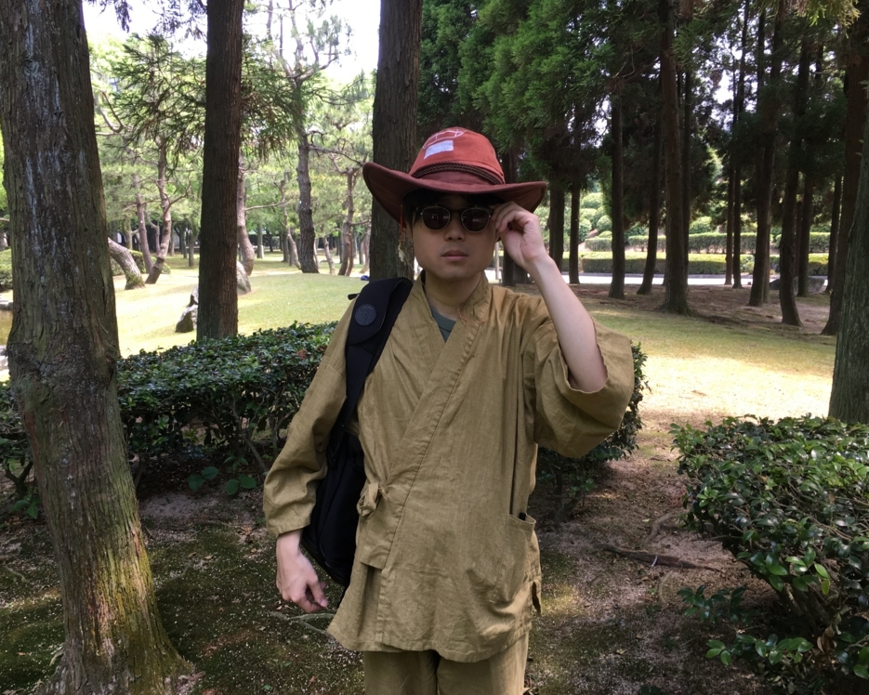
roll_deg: +1.0
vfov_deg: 47.1
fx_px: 797
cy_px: 355
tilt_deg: -8.3
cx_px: 423
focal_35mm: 31
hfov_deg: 57.2
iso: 32
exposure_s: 1/120
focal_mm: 4.15
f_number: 2.2
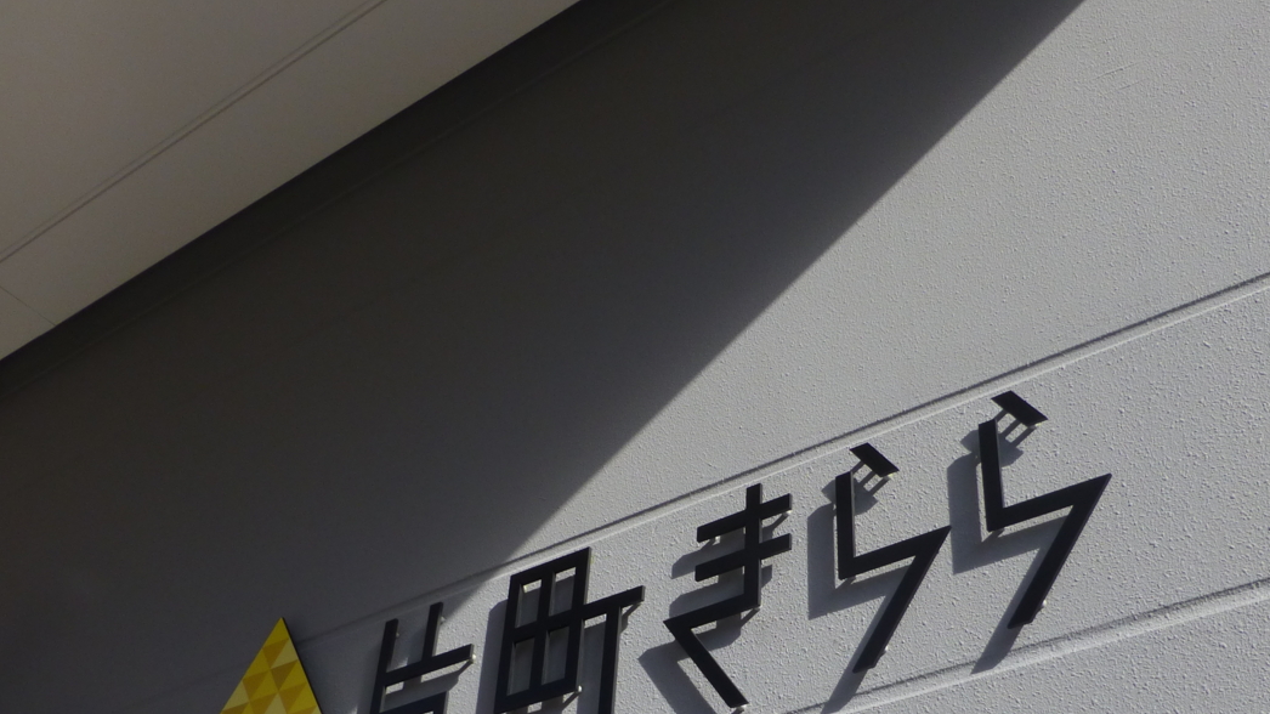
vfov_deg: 28.6
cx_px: 733
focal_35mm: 40
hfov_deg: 50.3
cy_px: 636
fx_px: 1347
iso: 100
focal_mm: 4.3
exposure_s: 1/400
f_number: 4
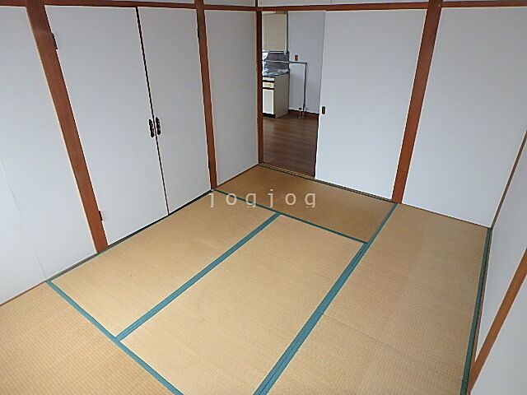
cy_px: 198
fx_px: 320
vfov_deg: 63.4
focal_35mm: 21
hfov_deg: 79.0
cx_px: 264
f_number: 3.5
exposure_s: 1/60
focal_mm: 3.7
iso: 200
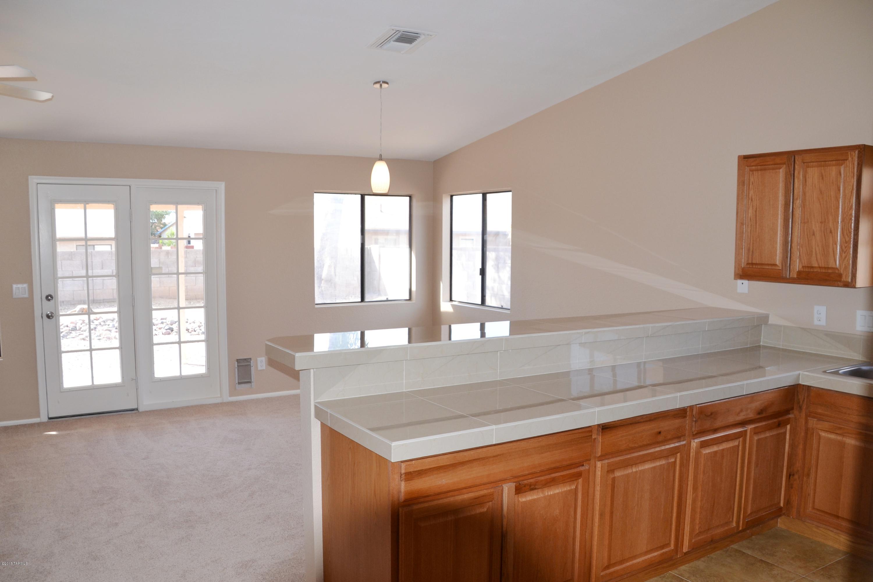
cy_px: 291
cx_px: 436
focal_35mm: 27
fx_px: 655
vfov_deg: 47.9
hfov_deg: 67.4
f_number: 5.6
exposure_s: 1/200
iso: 400
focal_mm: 18
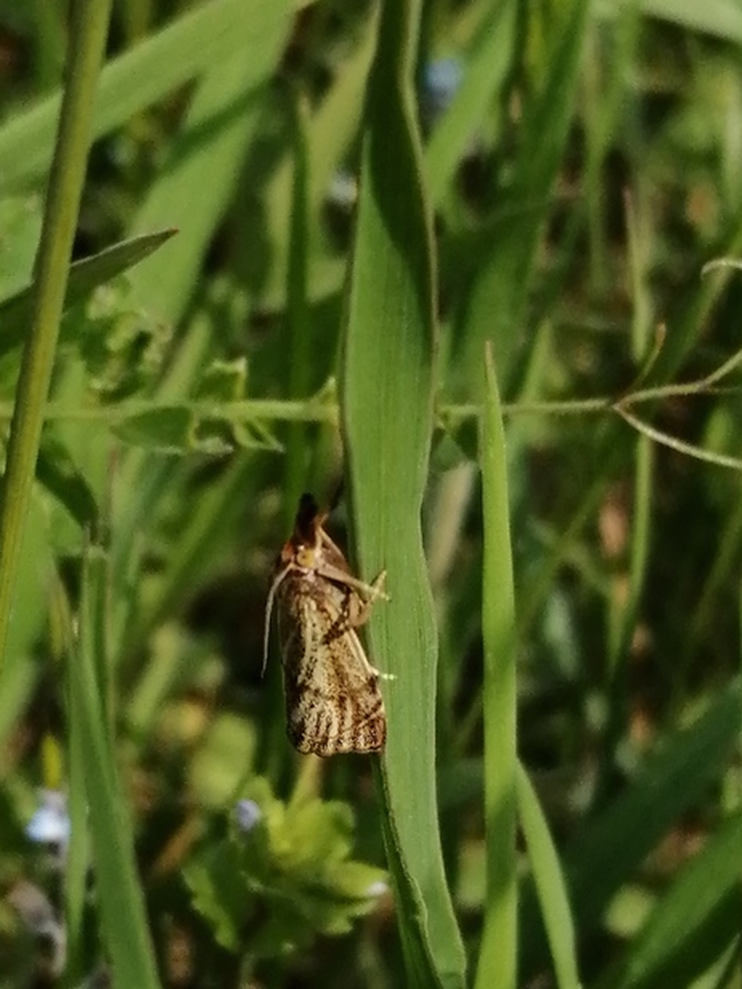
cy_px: 503
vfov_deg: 18.2
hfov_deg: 13.7
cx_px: 358
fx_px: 3087
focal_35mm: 108
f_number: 1.8
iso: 50
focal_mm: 3.46
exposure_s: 1/1527
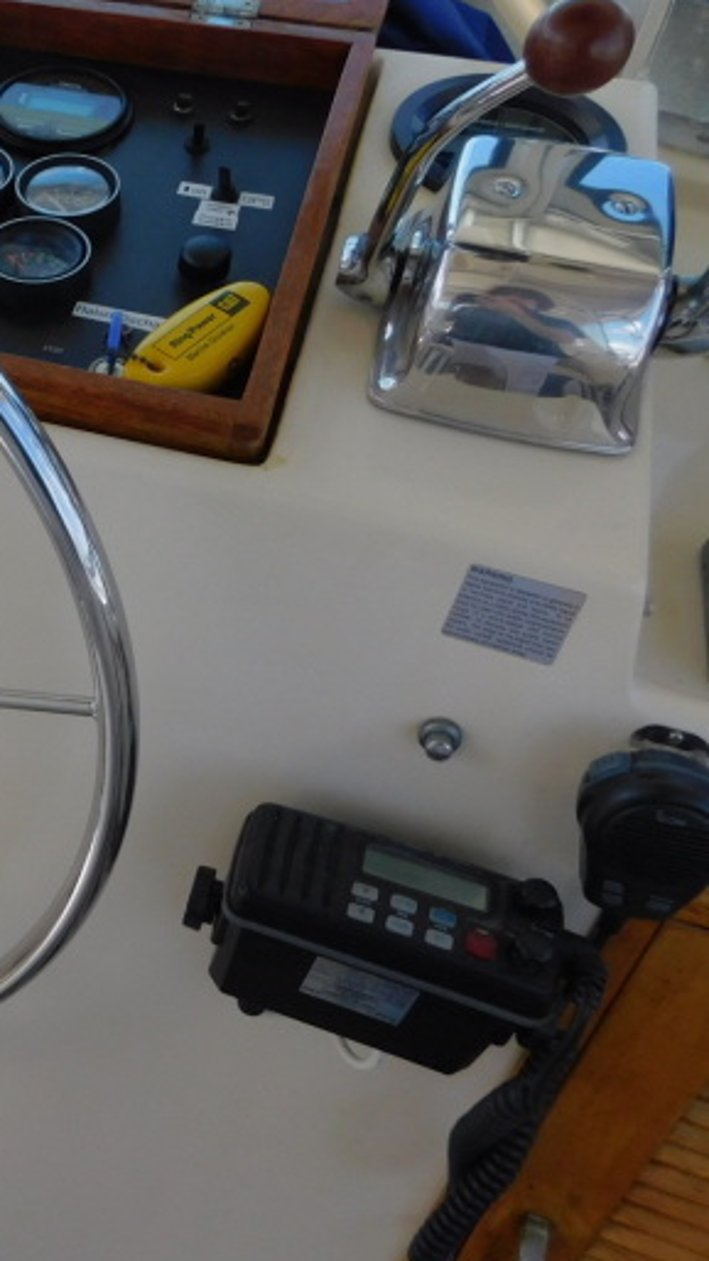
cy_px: 594
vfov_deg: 51.6
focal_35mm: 39
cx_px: -194
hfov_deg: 26.2
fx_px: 1304
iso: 125
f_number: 3
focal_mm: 4
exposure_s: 1/640
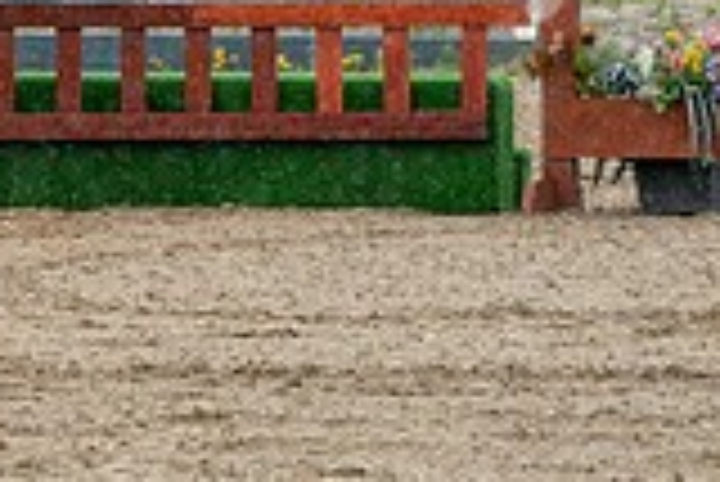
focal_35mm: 941
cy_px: -331
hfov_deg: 2.2
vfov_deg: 1.5
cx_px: -126
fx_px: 18837
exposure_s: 1/1250
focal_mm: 259
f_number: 5.6
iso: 2000
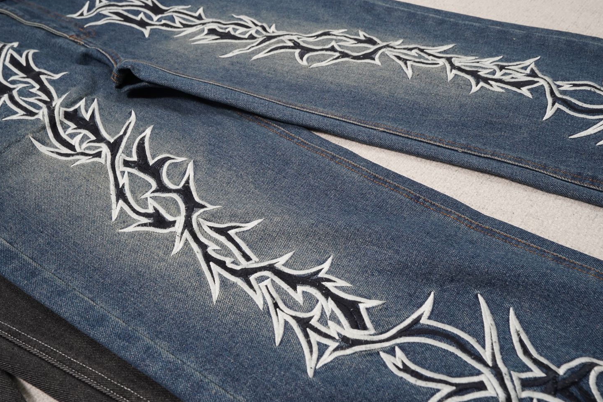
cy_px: 201
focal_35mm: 36
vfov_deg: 36.9
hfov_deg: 53.1
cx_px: 295
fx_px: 603
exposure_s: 1/100
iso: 1600
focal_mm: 35
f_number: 10
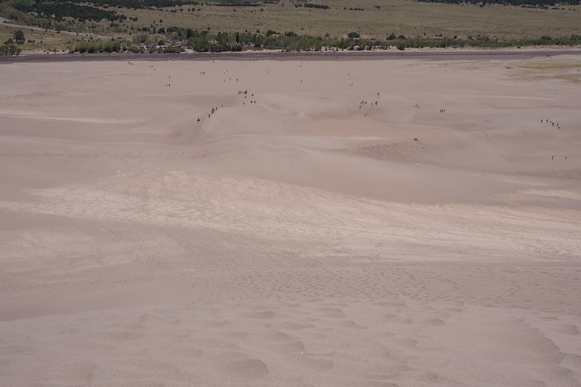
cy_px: 194
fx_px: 968
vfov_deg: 22.6
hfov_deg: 33.4
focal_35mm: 60
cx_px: 290
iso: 80
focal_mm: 60
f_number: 13
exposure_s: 1/160
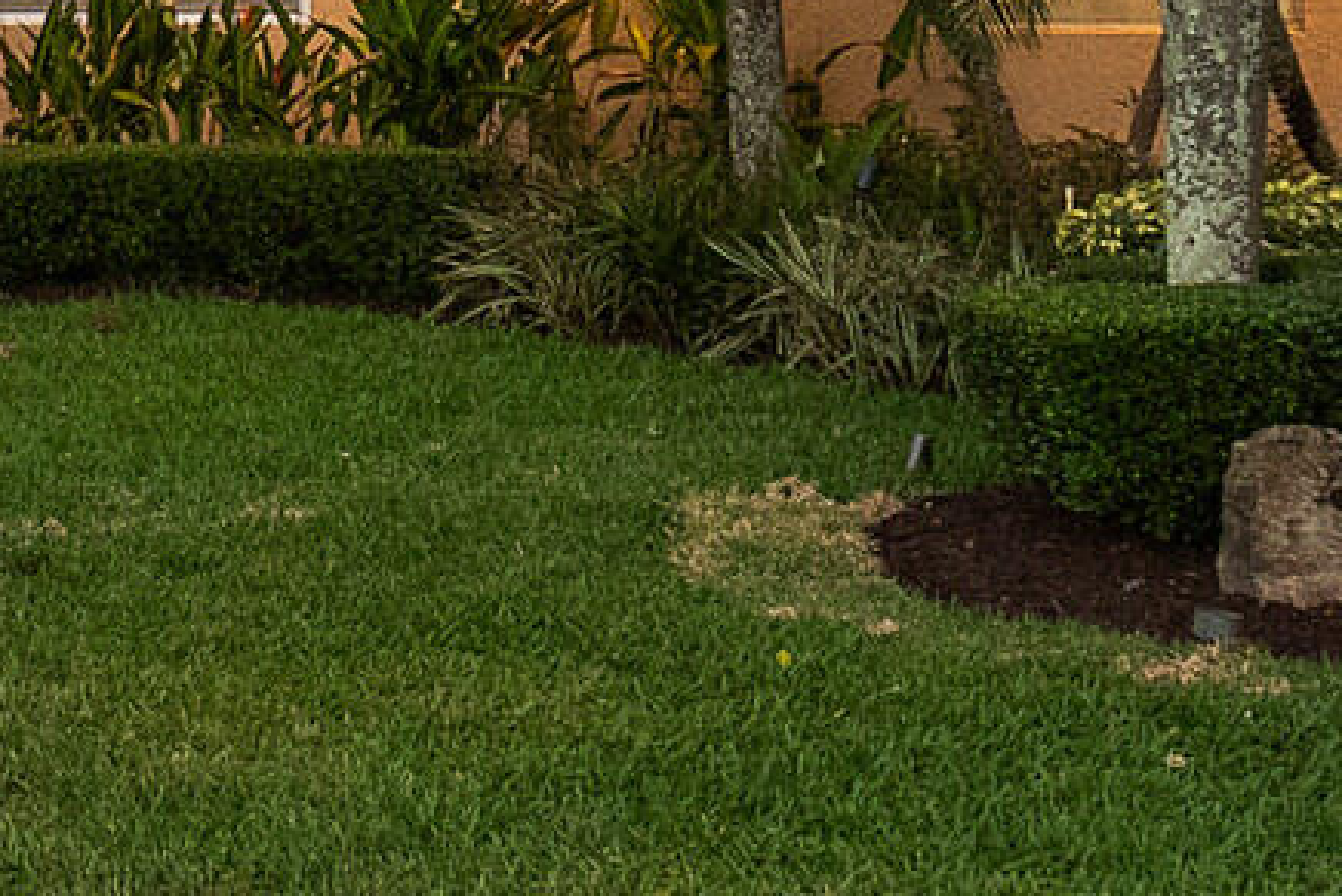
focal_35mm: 109
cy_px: -60
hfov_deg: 16.3
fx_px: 4064
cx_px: -942
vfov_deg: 12.4
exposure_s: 1/20
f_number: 8
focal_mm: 13
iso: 1000
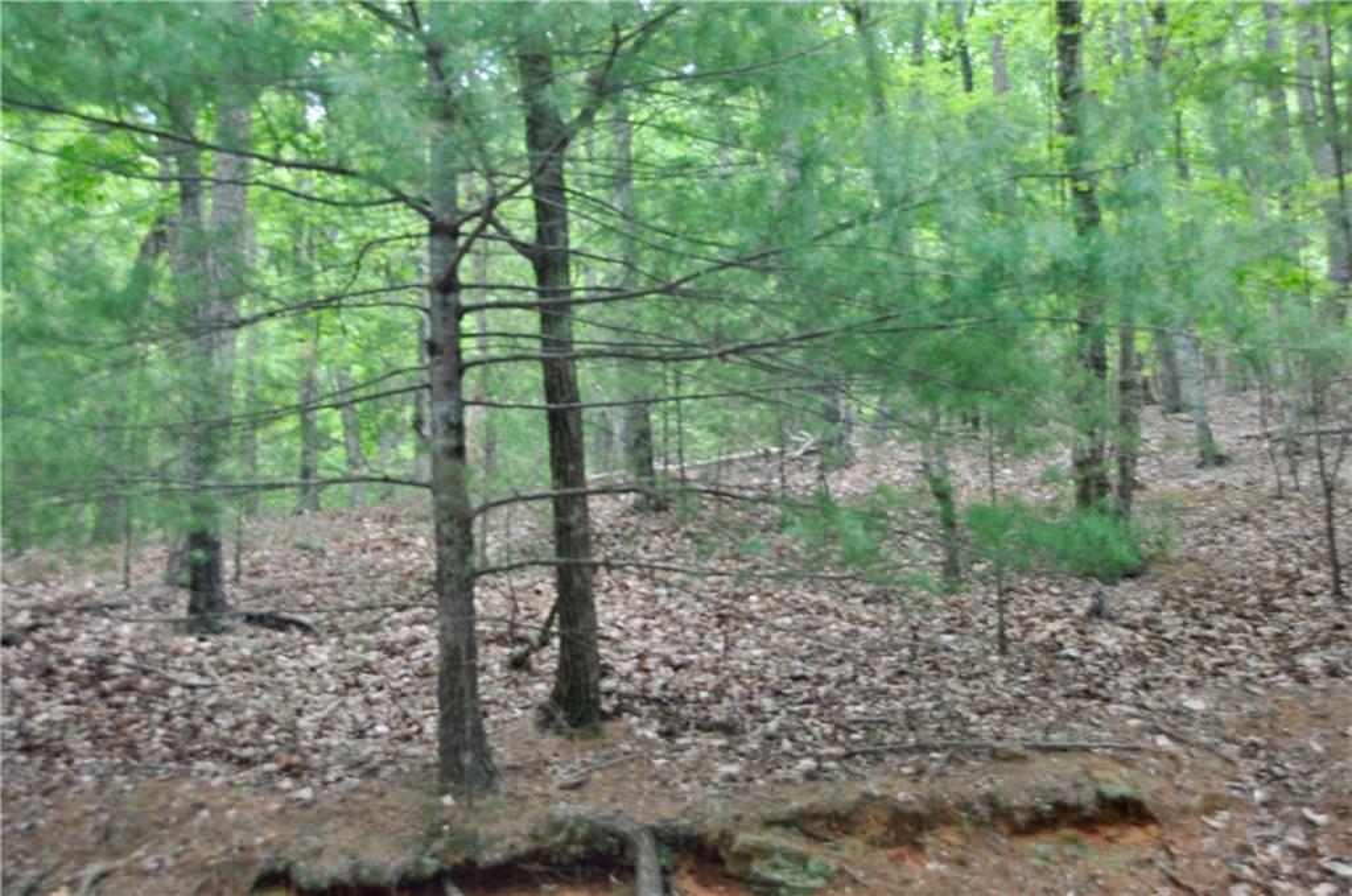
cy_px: 448
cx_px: 676
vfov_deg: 30.7
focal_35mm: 44
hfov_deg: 45.0
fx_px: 1631
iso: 200
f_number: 4
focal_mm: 29
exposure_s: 1/50
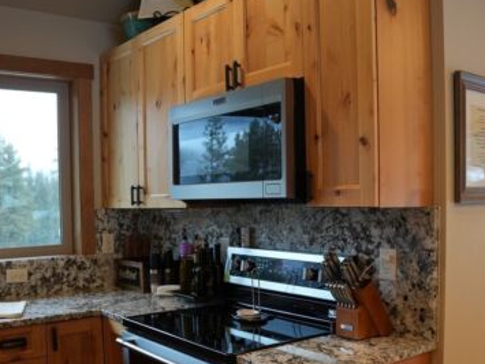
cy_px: 238
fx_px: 546
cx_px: 217
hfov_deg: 47.8
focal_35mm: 39
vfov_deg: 36.5
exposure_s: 1/30
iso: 250
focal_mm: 24
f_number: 2.8
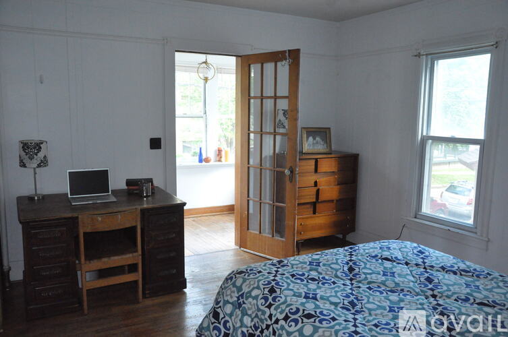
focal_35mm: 32
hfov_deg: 59.6
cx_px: 254
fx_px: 444
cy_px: 168
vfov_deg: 41.6
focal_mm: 21
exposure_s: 1/160
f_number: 5.6
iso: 3200
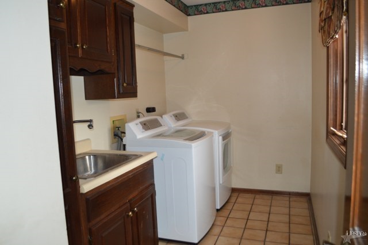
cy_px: 122
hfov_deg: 67.4
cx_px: 184
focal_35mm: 27
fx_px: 276
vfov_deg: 47.9
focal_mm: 18
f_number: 3.5
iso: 640
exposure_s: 1/60
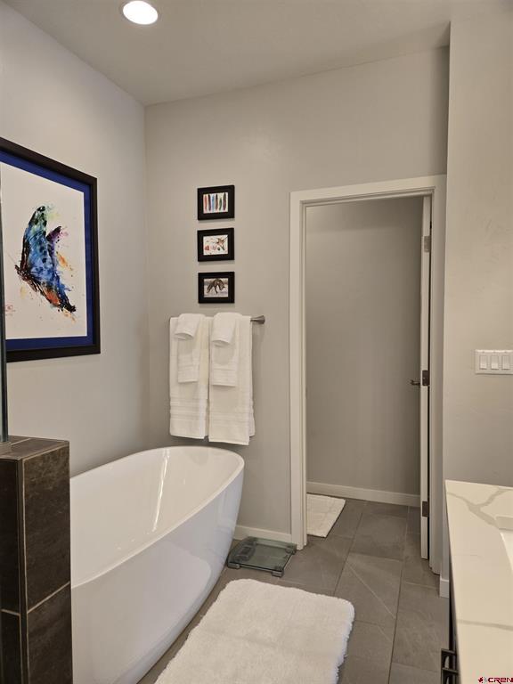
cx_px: 256
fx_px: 454
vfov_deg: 73.9
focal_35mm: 23
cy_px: 342
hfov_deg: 58.9
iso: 125
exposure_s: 1/120
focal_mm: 5.4
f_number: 1.8
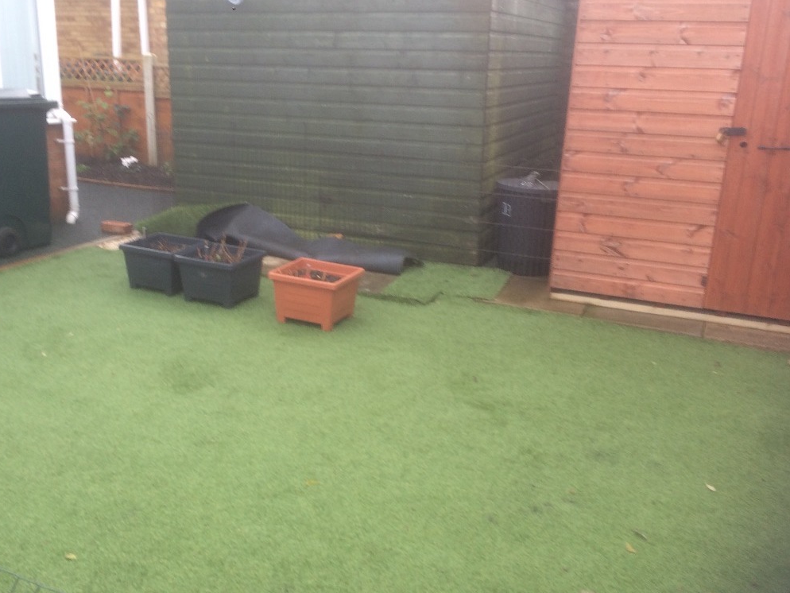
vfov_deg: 40.7
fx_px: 799
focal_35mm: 35
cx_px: 327
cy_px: 302
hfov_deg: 52.3
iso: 32
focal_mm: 4.15
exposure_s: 1/103
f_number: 2.2
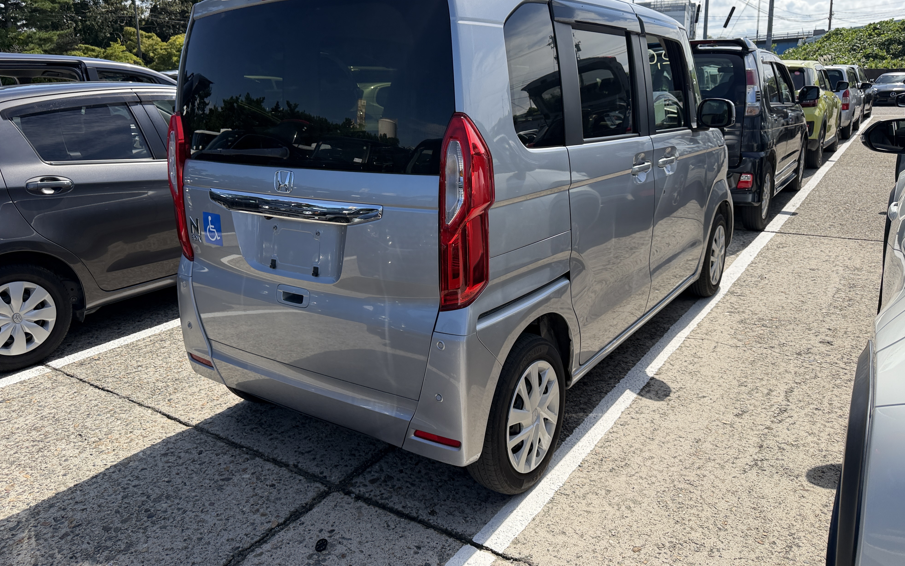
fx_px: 641
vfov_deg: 47.4
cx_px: 449
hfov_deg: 70.4
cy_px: 238
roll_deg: +3.4
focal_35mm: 26
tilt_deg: -6.5
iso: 100
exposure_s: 1/4167
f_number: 1.78
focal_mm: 6.76
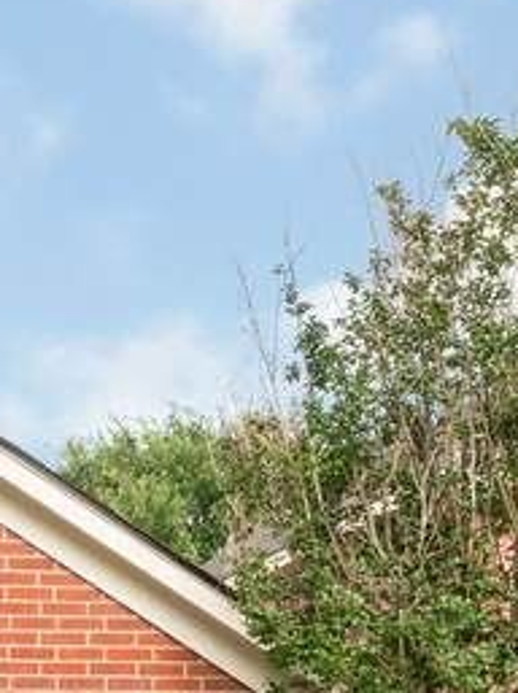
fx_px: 2300
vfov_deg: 16.7
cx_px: -648
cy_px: 721
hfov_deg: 11.1
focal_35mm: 115
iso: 800
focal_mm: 24
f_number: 14
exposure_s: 1/80
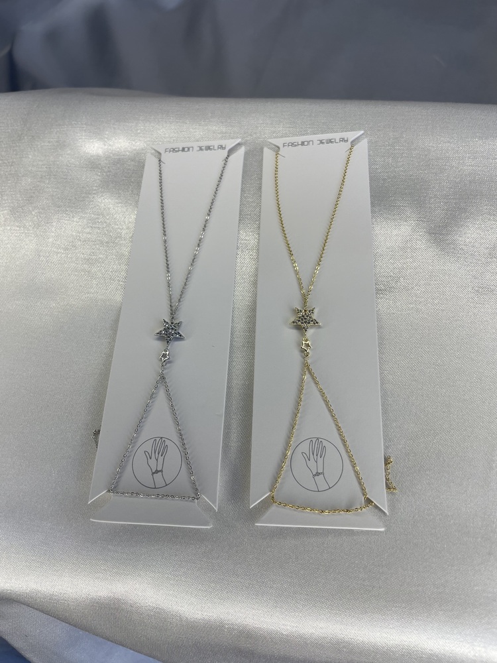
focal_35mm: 26
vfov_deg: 67.3
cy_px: 332
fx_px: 498
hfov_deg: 53.1
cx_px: 248
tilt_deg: -67.2
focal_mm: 4.2
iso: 40
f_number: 1.6
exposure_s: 1/192
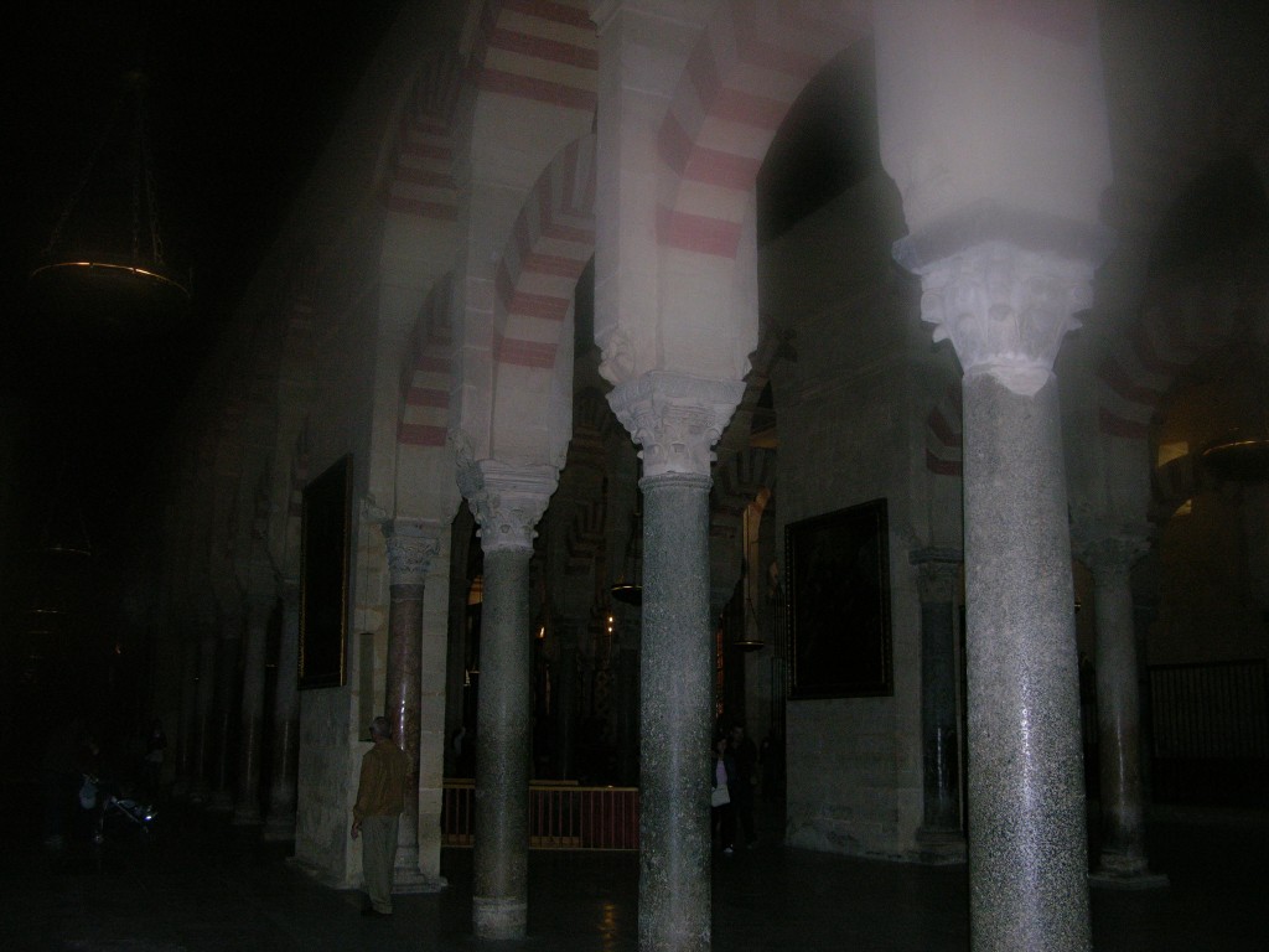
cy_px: 476
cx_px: 634
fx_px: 1283
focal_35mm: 35
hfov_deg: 52.6
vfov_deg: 40.7
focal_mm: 8.9
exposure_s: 1/60.1
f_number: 2.8
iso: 200
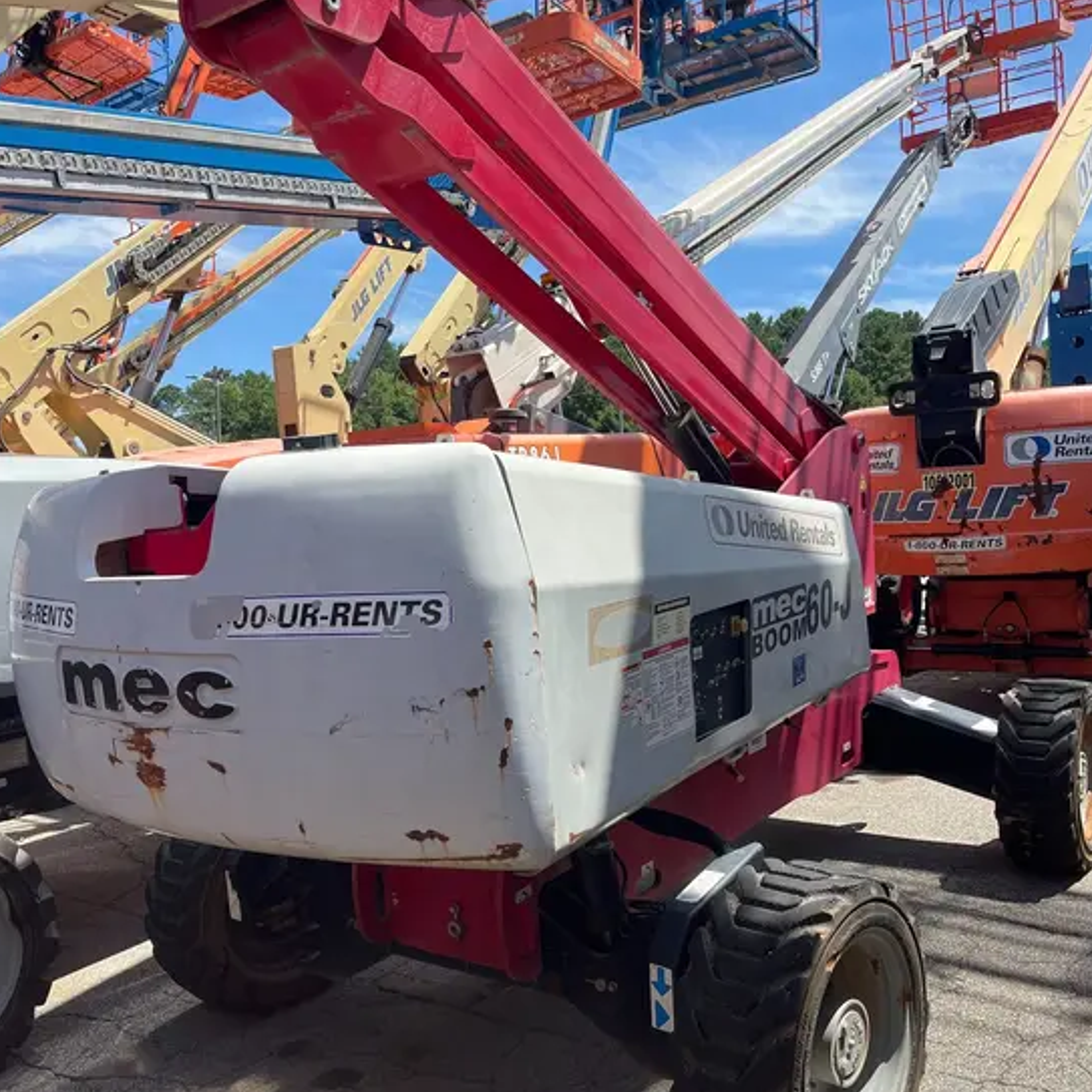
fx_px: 1106
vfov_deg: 52.5
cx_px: 543
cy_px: 572
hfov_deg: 52.5
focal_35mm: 31
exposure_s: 1/2101
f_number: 1.6
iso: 50
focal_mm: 5.1
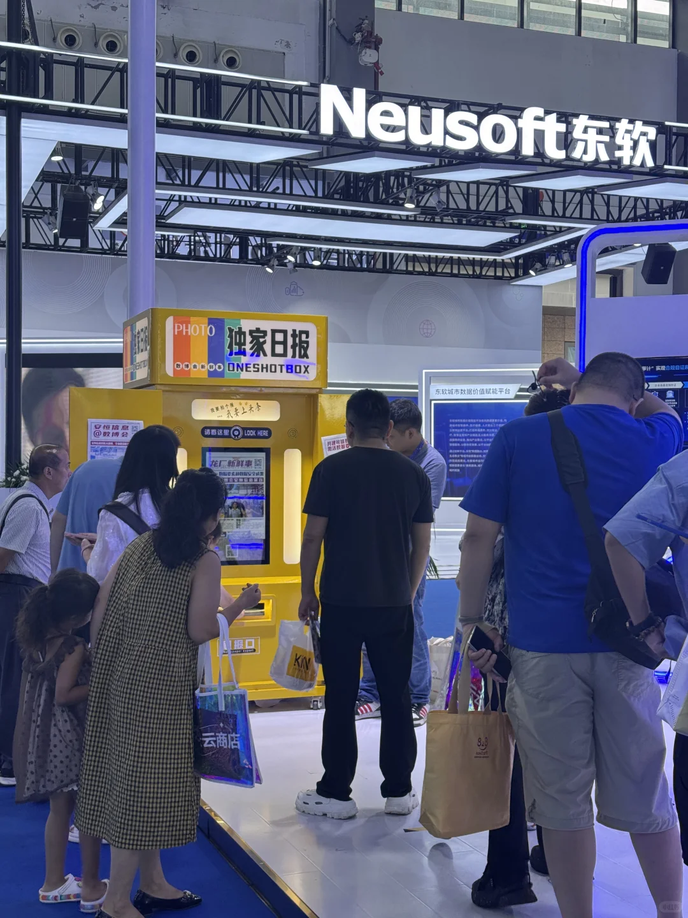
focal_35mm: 48
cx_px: 344
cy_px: 459
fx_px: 1272
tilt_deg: +1.6
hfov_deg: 30.3
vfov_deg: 39.7
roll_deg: -1.3
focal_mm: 6.76
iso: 50
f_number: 1.78
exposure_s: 1/100
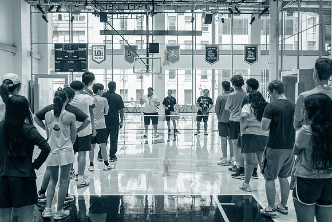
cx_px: 166
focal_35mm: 41
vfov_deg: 32.7
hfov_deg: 47.4
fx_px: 378
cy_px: 111
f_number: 4
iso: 5000
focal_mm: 40
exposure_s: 1/800
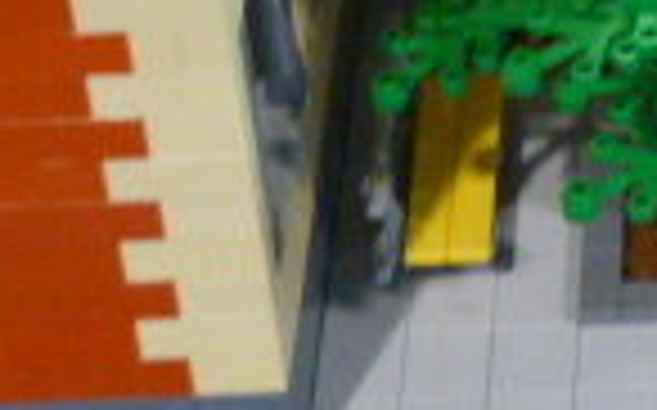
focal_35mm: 195
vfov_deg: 6.4
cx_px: 1026
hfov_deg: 10.4
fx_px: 3489
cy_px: -581
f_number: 3.7
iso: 400
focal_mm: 6.9
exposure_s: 1/10
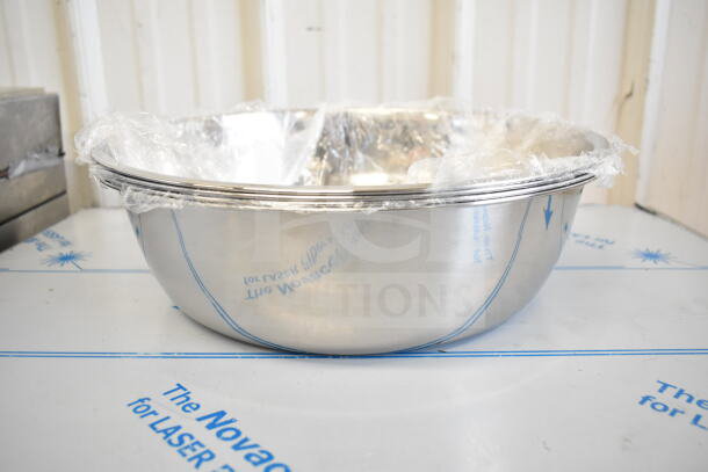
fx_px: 590
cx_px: 354
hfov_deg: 61.9
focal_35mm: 30
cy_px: 236
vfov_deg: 43.6
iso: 1600
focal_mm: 20
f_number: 5
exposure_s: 1/100
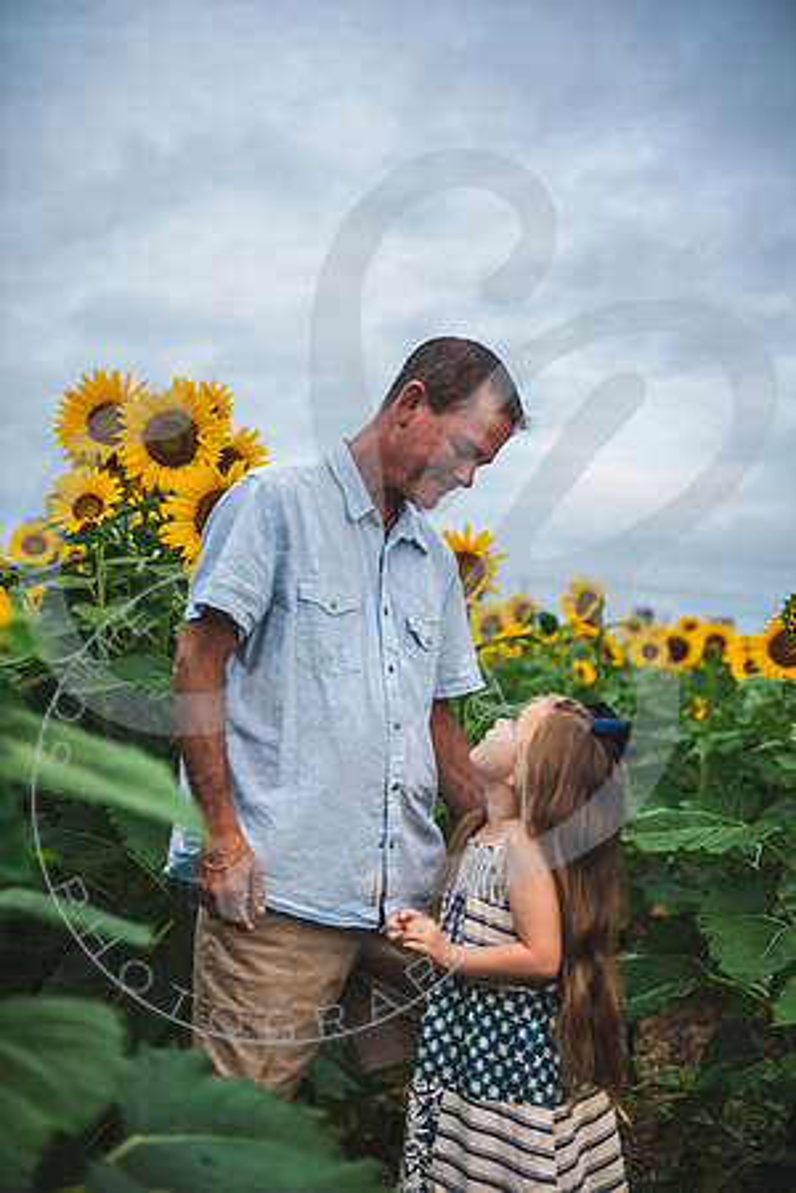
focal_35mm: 55
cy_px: 596
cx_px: 398
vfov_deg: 36.2
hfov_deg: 24.6
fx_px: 1824
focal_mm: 55
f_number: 2.8
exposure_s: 1/250
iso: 200
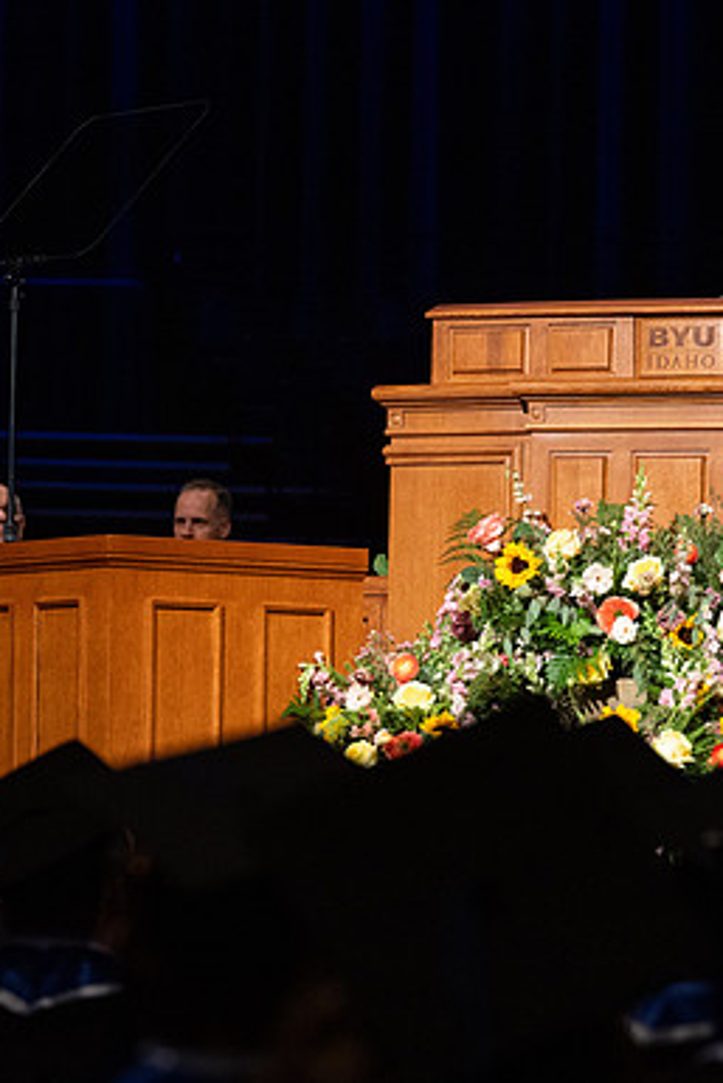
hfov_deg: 7.4
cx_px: 414
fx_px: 5598
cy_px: 516
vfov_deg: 11.1
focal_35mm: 186
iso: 2500
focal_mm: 101
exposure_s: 1/320
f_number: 3.5
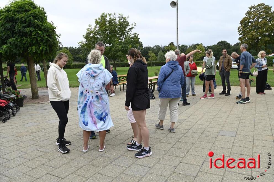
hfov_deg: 65.5
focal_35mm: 28
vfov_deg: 46.3
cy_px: 91
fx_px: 213
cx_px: 137
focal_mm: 28
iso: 200
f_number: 6.3
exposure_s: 1/160
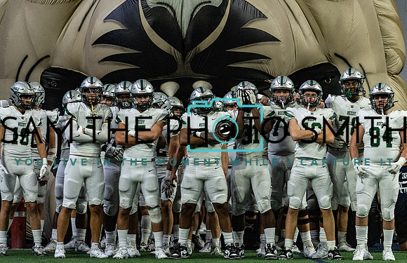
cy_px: 136
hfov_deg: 11.1
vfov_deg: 7.2
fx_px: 2100
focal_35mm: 187
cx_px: 205
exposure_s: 1/1250
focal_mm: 179
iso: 8000
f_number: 4
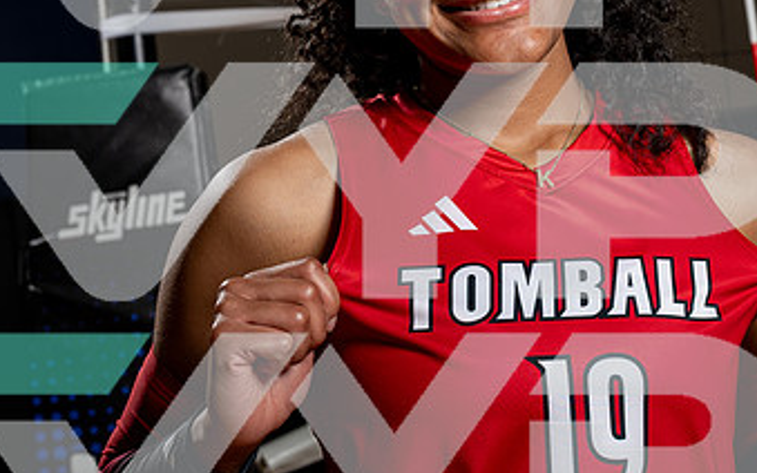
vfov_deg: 10.7
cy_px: 182
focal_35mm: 122
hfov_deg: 17.1
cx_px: 494
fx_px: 2517
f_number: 8
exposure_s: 1/250
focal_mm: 70
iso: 100
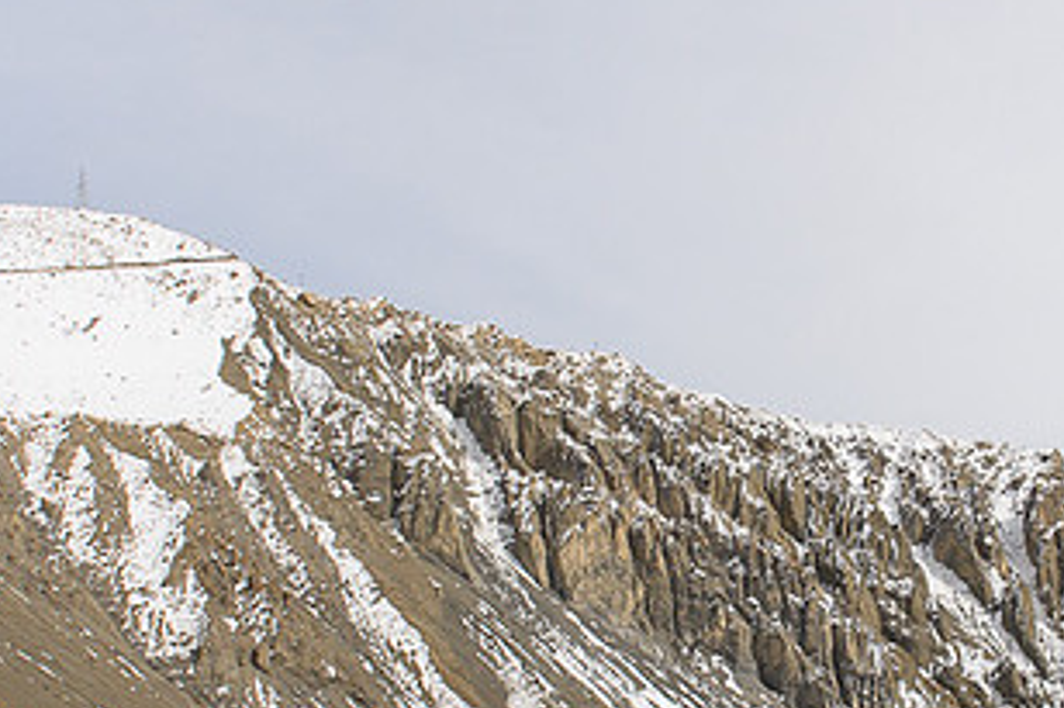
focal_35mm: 61
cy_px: 534
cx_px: 822
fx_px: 1802
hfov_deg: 32.2
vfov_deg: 22.0
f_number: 14
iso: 450
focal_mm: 24
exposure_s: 1/1250
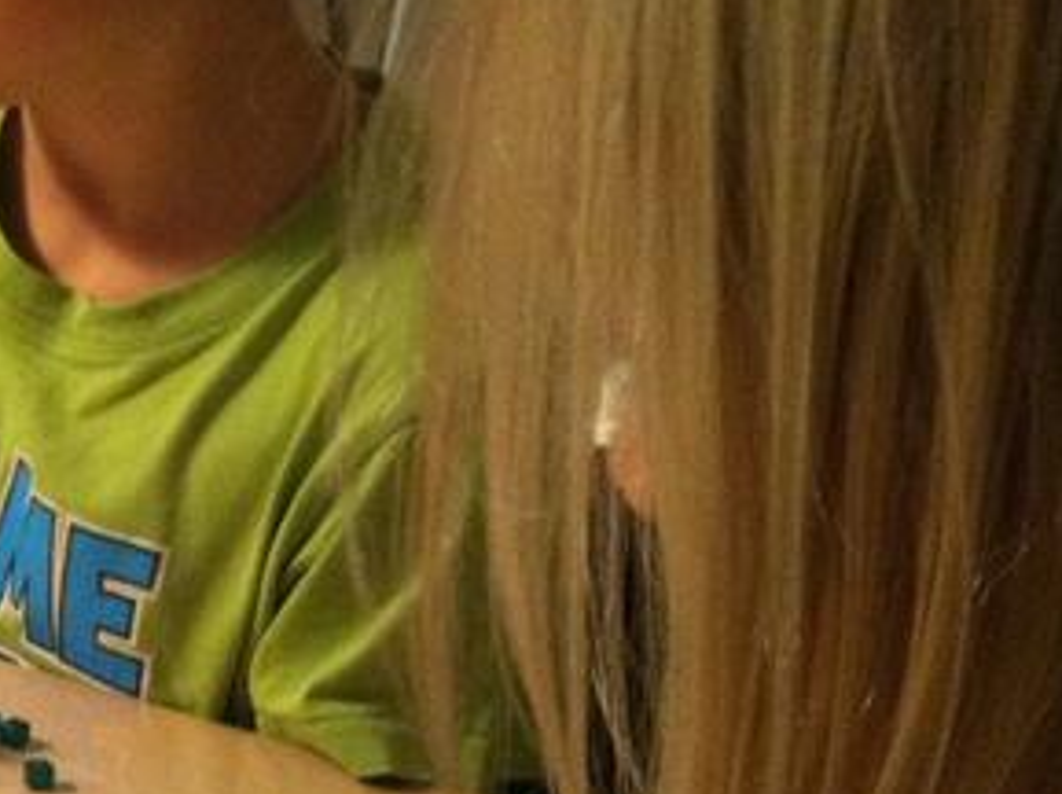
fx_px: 3156
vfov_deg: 14.2
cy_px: 660
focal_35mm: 103
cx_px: -213
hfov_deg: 18.1
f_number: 2.8
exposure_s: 1/15
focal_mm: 3.85
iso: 500
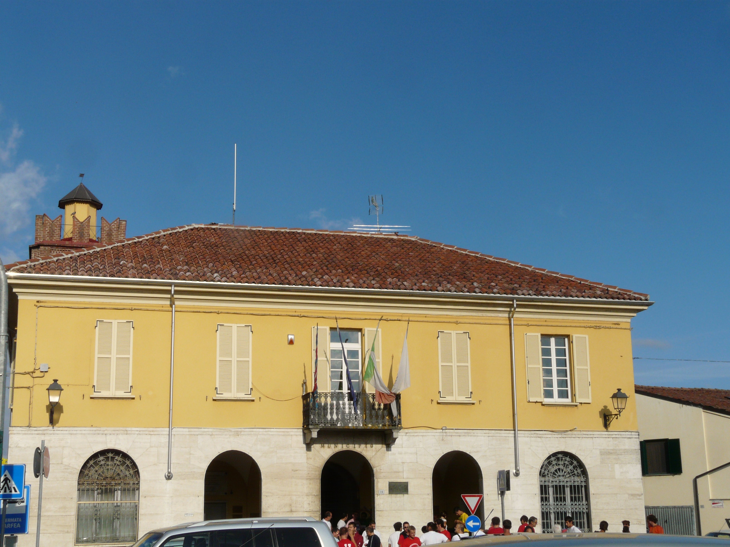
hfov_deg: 34.9
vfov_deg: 26.6
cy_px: 274
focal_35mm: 55
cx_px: 365
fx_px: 1160
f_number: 8
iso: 100
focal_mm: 9
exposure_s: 1/500
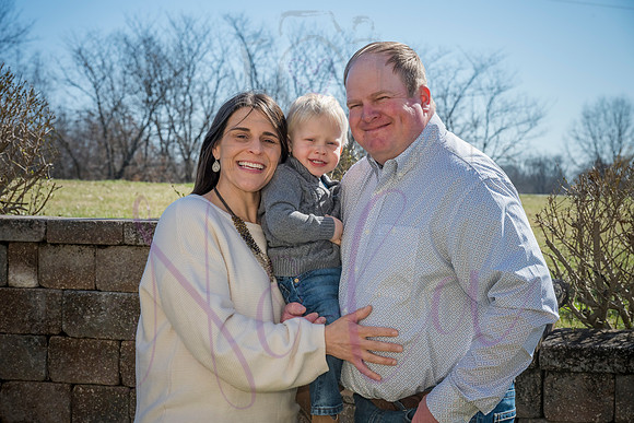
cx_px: 317
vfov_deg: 18.4
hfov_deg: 27.3
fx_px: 1303
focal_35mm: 74
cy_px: 212
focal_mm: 74
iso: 400
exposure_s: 1/640
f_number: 9
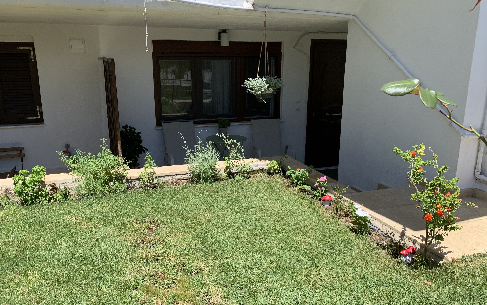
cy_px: 156
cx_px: 239
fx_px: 398
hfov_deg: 62.9
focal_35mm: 30
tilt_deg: -14.1
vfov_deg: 41.8
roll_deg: +0.8
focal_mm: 4.25
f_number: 1.8
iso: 25
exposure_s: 1/1190
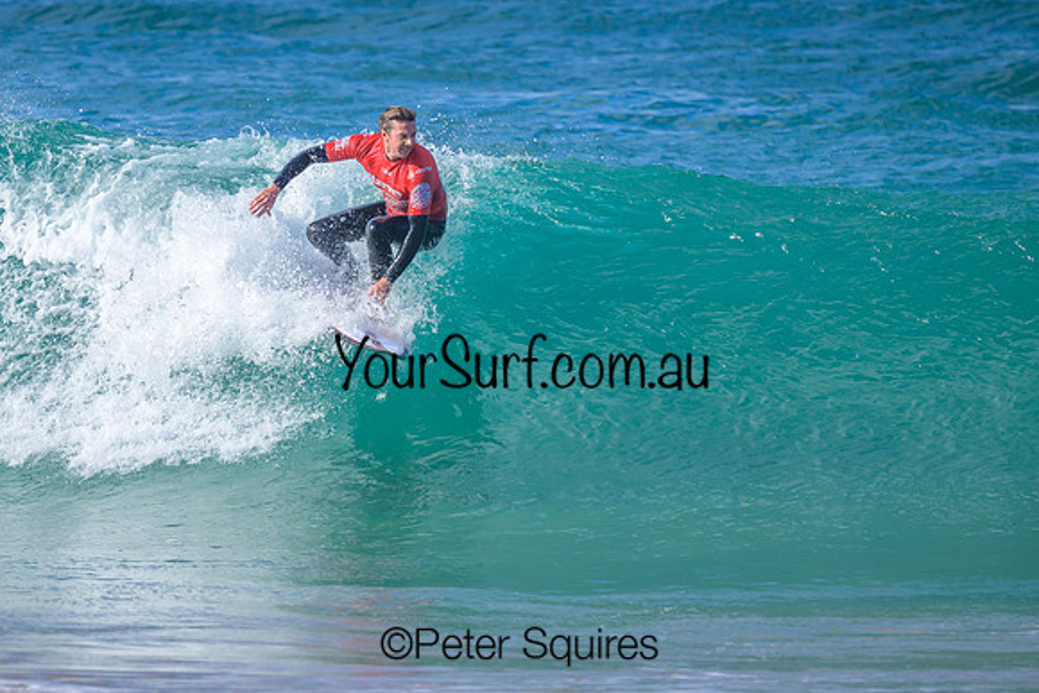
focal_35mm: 1098
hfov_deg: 1.9
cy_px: 289
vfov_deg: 1.3
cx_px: 401
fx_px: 31707
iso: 360
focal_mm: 800
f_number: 6.3
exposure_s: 1/2000
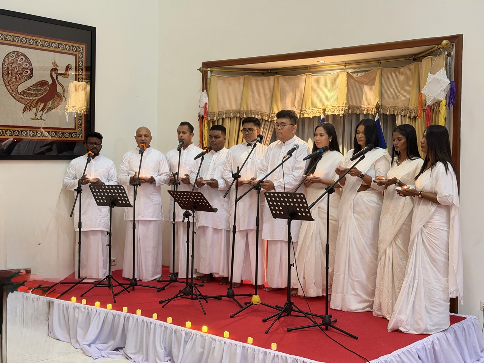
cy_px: 182
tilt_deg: -2.6
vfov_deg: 30.3
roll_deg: -1.0
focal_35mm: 48
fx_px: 671
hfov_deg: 39.7
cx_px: 242
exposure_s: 1/33
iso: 500
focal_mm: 6.76
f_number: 1.78
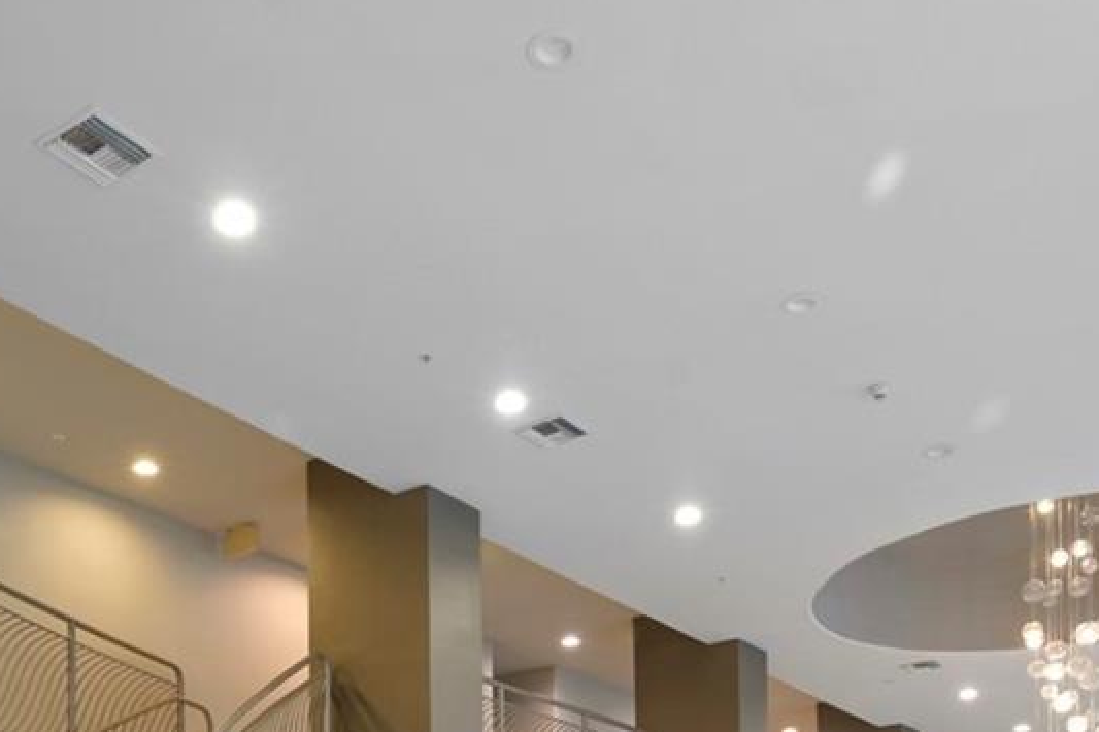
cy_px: 1070
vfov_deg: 25.1
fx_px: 1282
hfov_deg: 45.9
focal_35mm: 42
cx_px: 400
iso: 100
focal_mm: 14
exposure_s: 1/1.67
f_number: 8
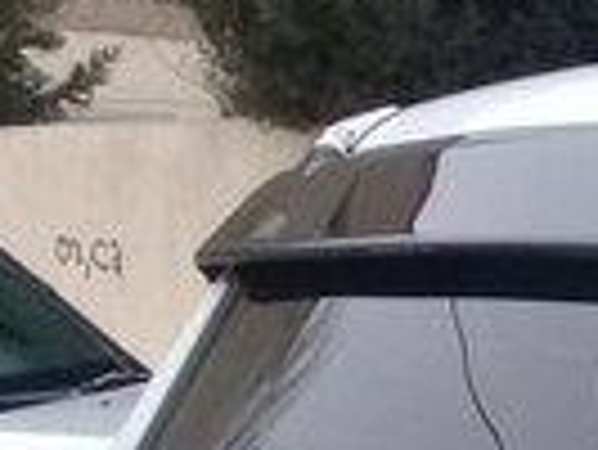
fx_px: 2663
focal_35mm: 154
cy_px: 1010
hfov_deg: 10.9
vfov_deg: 8.9
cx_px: 1439
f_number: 2.2
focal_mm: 3.3
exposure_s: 1/50
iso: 64
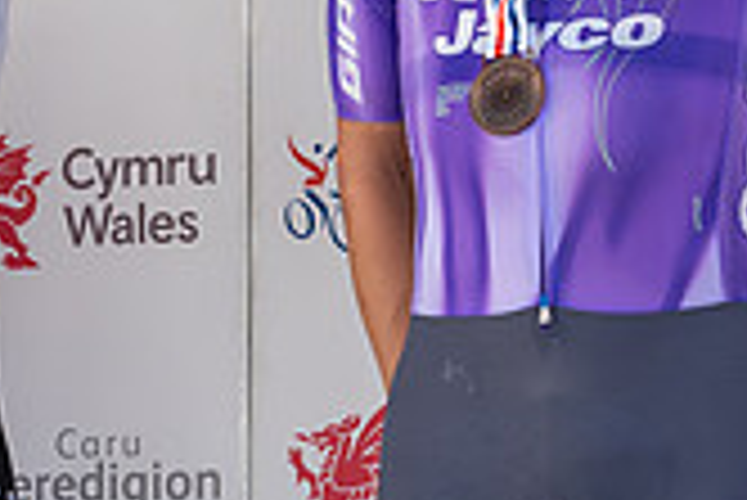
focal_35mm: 316
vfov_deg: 4.3
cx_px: -171
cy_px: -368
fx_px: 6563
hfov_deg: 6.5
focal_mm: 70
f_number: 3.5
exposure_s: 1/320
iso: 125
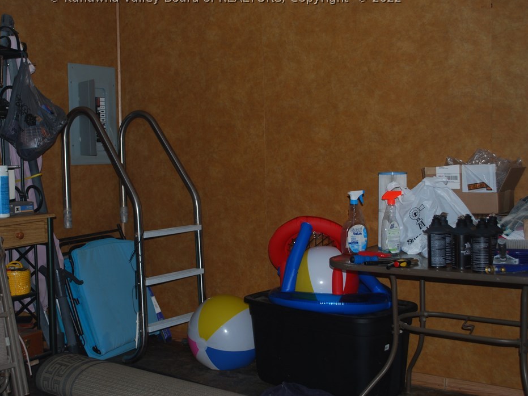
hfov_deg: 40.3
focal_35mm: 47
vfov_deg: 30.9
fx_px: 717
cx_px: 225
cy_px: 193
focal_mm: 28
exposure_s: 1/60
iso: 100
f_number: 4.5
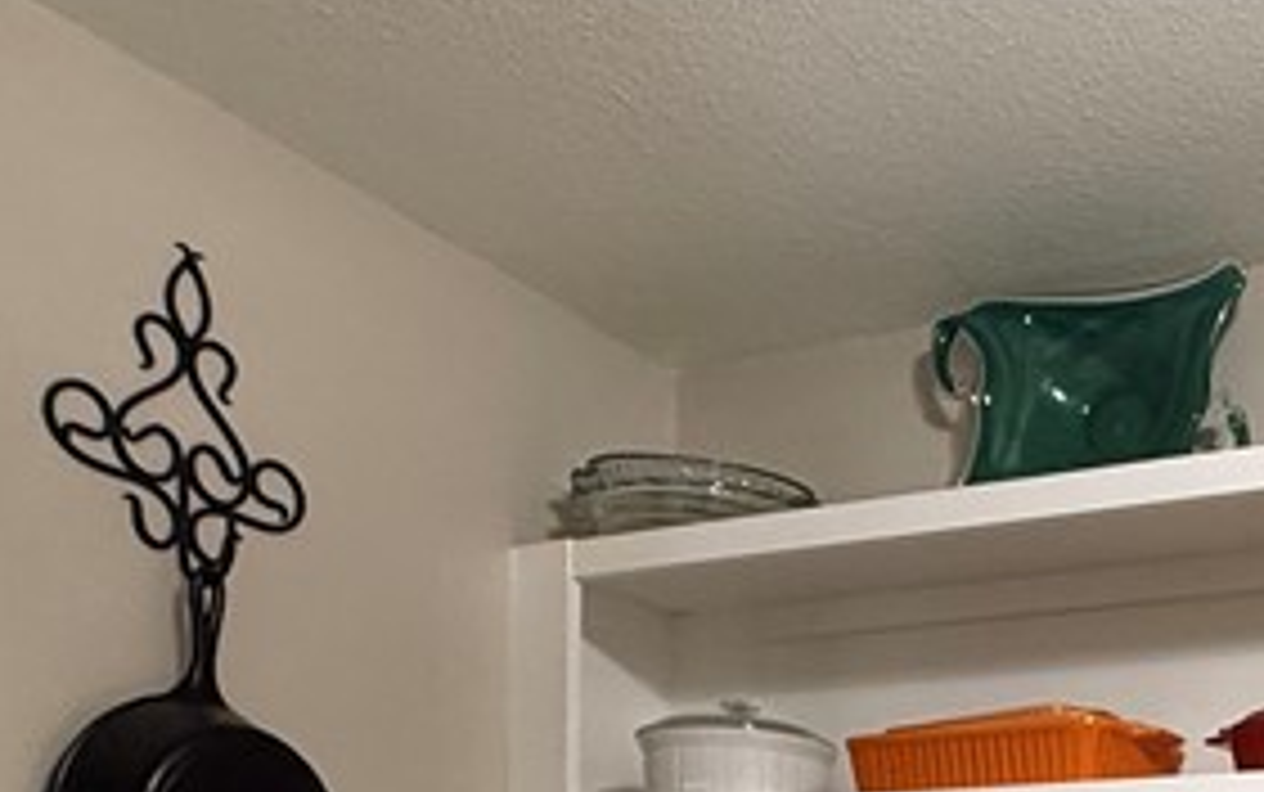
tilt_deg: +0.0
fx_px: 1861
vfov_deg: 20.7
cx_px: 1282
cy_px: 1161
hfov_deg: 34.0
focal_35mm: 54
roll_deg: -1.7
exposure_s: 1/60
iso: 250
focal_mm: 2.22
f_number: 2.2
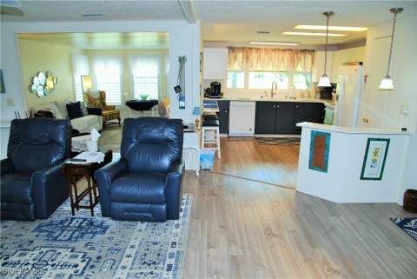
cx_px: 208
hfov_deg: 73.7
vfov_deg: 53.2
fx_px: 278
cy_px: 140
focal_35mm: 24
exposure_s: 1/60
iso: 200
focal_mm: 16
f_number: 4
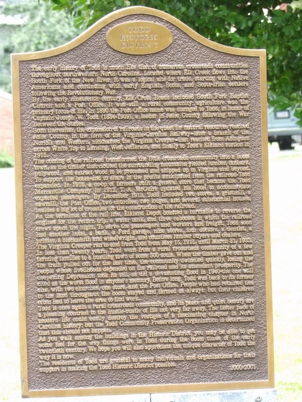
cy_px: 201
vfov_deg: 11.7
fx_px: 1966
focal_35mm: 169
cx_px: 151
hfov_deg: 8.8
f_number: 4.4
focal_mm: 30.2
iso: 200
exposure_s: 1/72
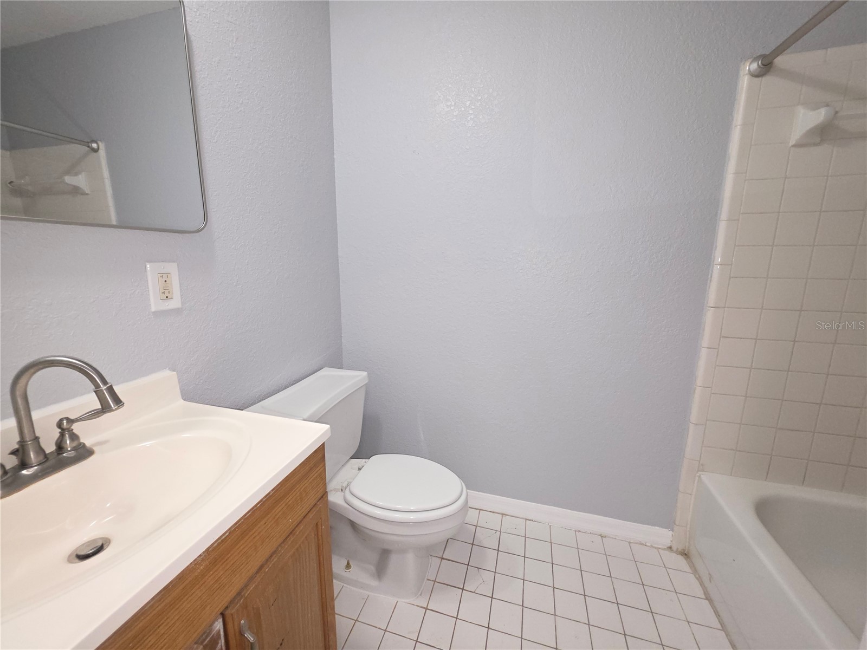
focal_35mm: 13
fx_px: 326
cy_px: 325
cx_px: 434
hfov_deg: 106.2
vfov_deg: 89.9
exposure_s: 1/60
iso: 160
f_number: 1.9
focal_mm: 2.2
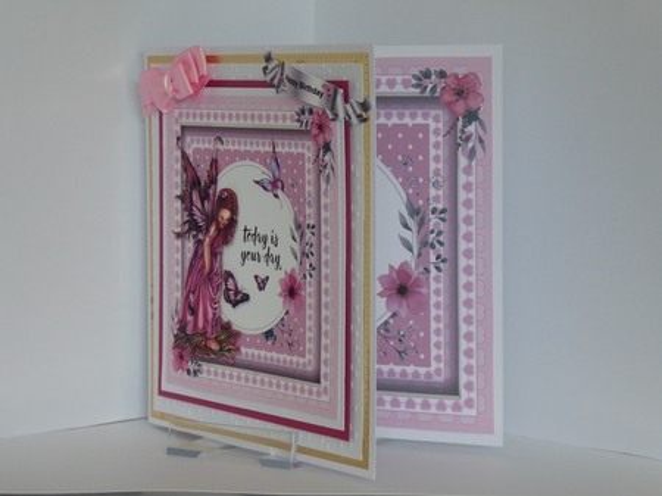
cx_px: 331
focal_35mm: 117
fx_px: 2236
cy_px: 248
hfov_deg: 16.8
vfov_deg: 12.7
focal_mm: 19
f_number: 5.1
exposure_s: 1/60
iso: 250
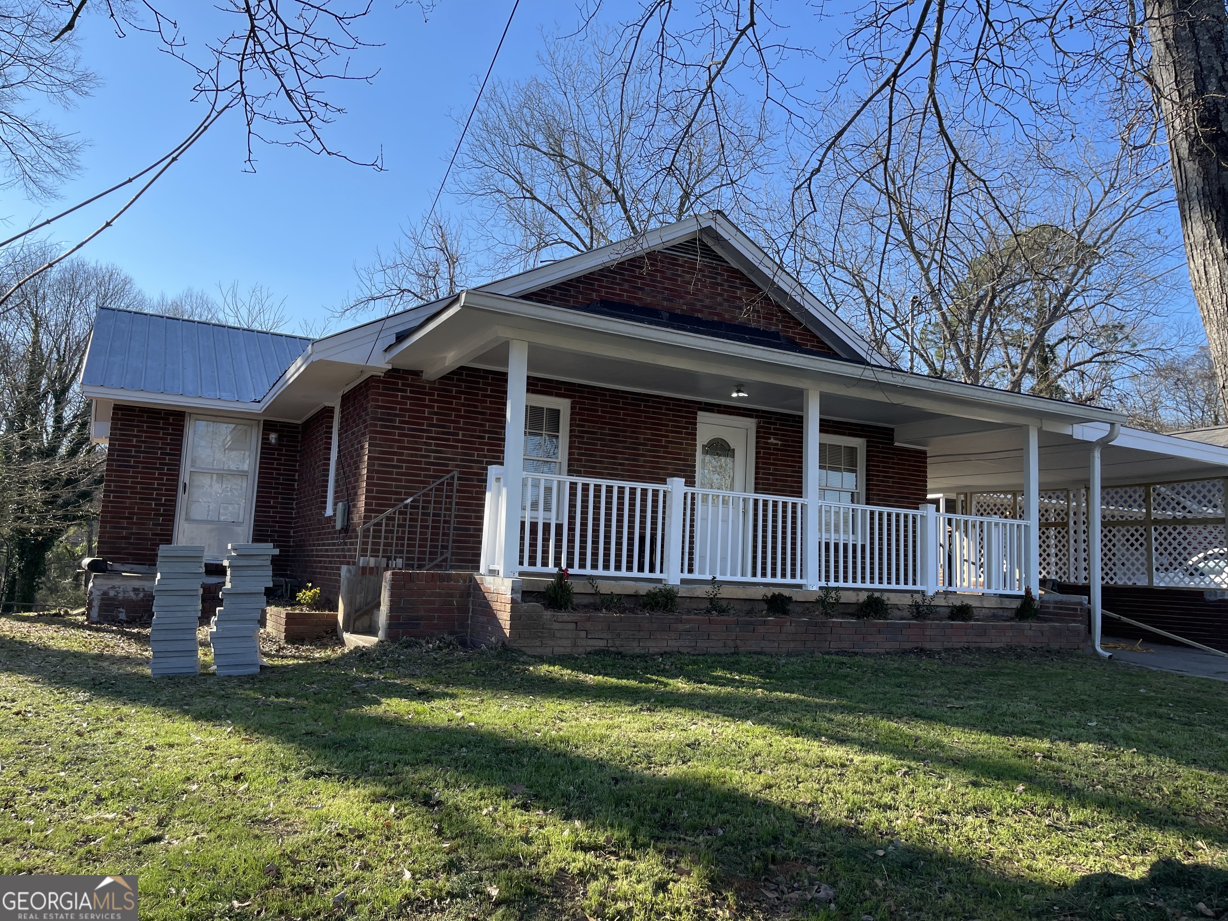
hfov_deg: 69.4
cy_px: 460
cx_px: 614
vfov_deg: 54.9
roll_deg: -2.4
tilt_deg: +6.6
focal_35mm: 25
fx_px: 887
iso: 32
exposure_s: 1/1294
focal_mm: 5.1
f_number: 1.6
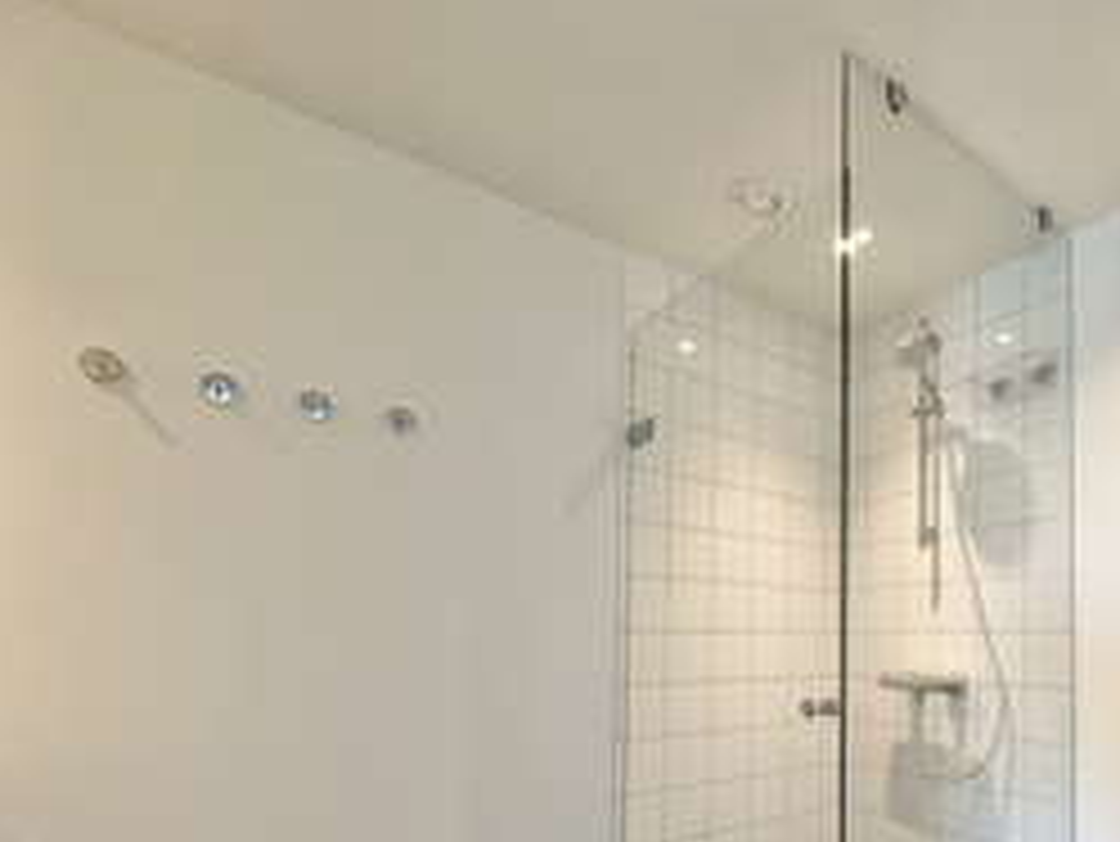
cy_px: 617
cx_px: 816
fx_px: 680
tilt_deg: +2.4
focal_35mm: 21
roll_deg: -0.7
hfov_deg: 74.3
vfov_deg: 60.5
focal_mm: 2.22
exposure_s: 1/100
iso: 250
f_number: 2.2
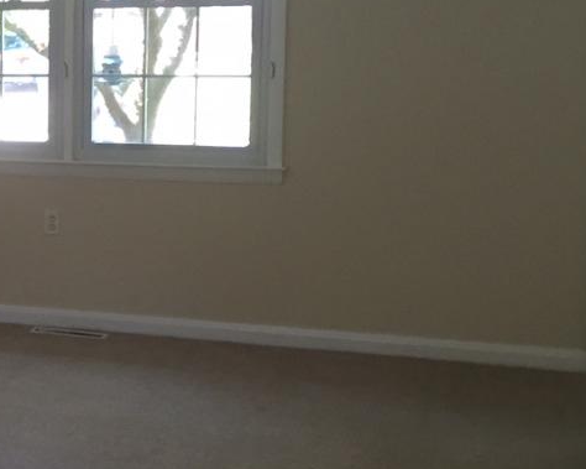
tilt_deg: -9.5
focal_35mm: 86
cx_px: -232
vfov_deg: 17.8
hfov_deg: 19.9
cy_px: 200
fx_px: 1491
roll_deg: +1.1
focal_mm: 4.15
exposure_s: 1/30
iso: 80
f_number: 2.2
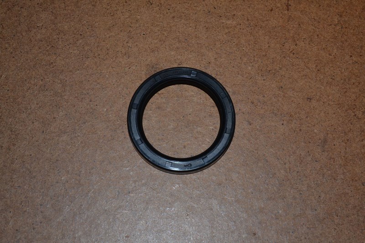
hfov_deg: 24.6
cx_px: 182
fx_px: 836
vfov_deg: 16.5
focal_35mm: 82
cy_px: 122
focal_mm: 55
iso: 1000
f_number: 5.6
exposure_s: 1/60
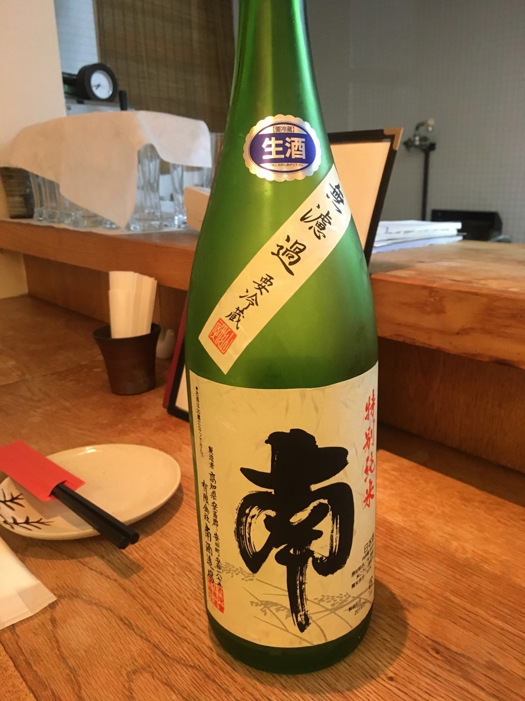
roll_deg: +1.6
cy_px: 350
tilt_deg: -17.2
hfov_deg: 48.2
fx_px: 586
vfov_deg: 61.7
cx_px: 262
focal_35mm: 29
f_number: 2.2
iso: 200
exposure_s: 1/17
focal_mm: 4.15
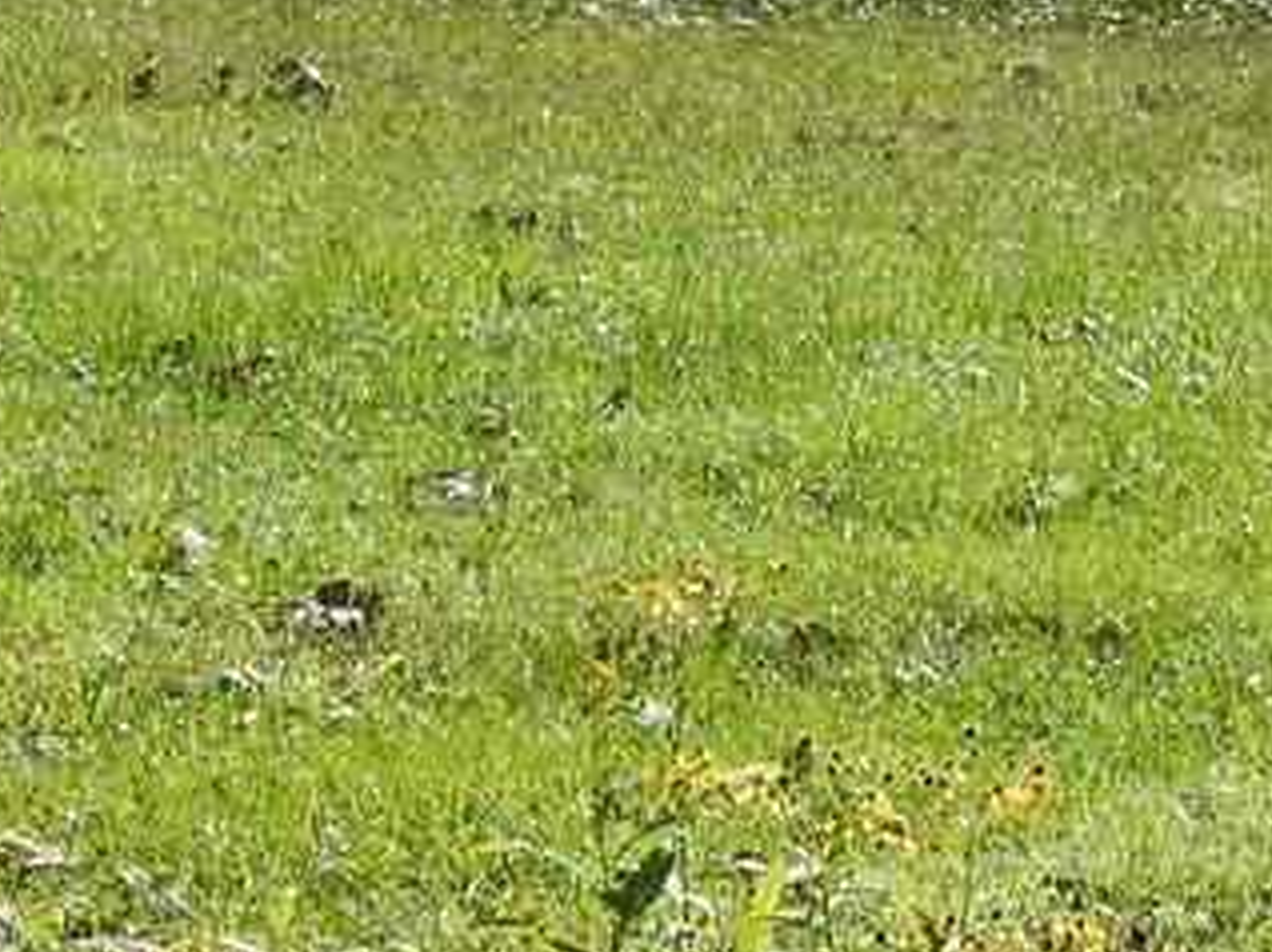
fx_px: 11126
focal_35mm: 303
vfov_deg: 4.9
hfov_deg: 6.5
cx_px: 1216
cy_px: 276
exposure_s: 1/500
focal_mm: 16.6
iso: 125
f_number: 4.4
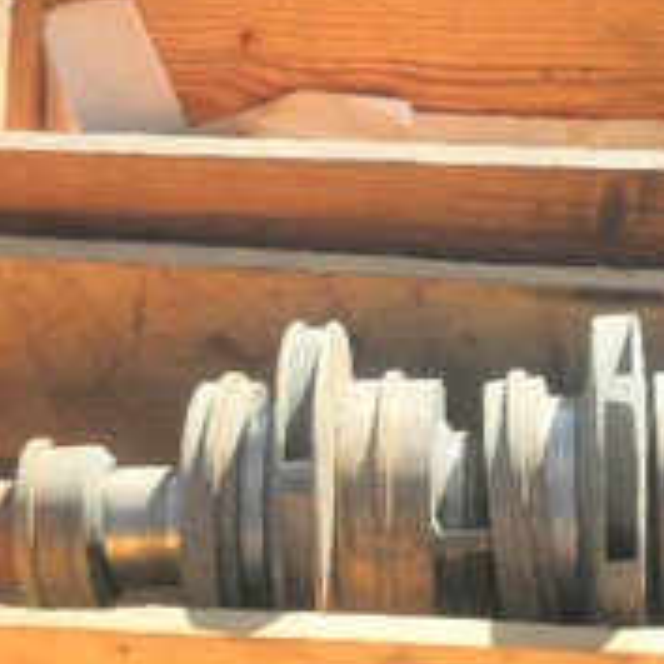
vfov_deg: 14.7
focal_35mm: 118
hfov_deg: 14.5
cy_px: 450
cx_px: 717
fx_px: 2561
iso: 64
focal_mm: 10.5
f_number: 3.8
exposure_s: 1/400
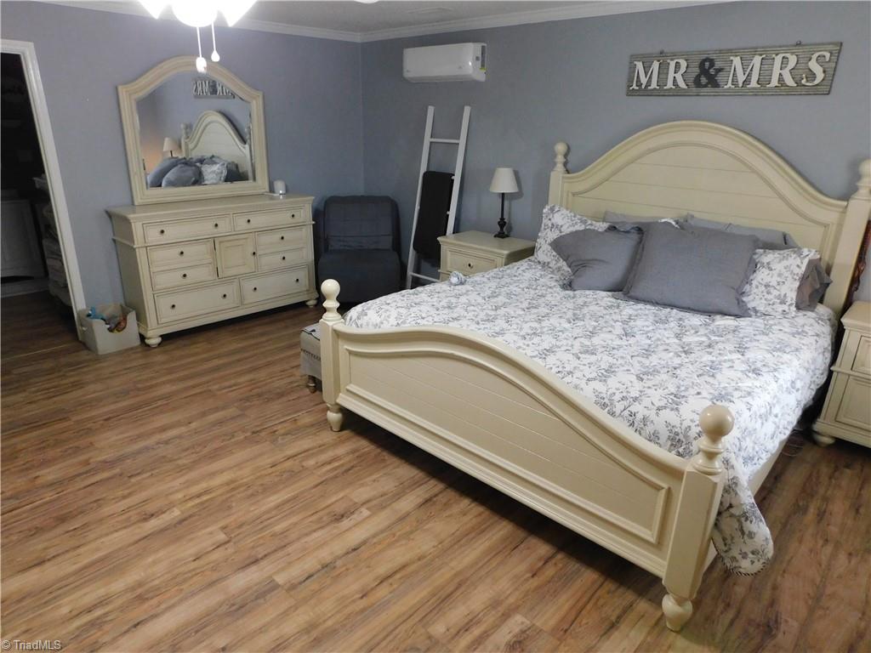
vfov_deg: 58.9
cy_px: 326
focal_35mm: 23
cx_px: 436
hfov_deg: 73.9
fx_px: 579
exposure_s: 1/25
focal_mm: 4
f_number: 3
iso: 400
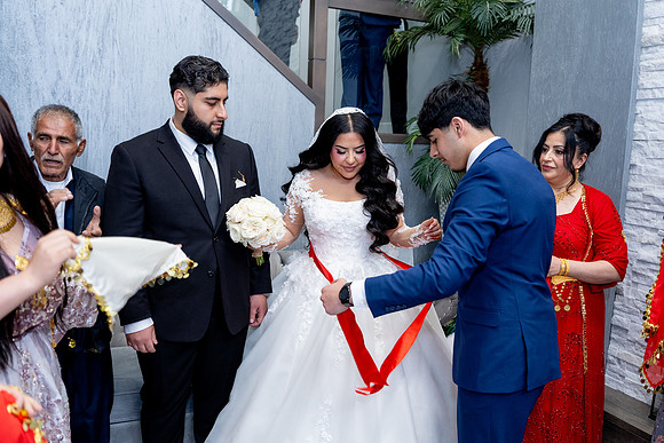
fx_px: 517
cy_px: 222
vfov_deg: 46.4
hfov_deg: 65.5
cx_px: 332
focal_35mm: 28
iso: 1000
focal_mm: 28
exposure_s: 1/160
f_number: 2.8
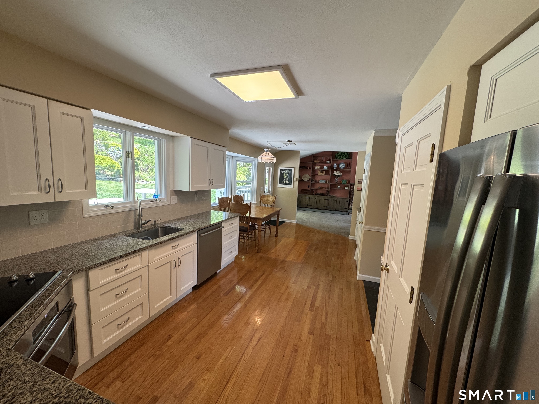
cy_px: 202
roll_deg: -3.0
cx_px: 270
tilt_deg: -7.8
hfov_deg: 102.1
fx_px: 218
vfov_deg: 85.7
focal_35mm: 14
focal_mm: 2.22
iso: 200
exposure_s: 1/120
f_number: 2.2
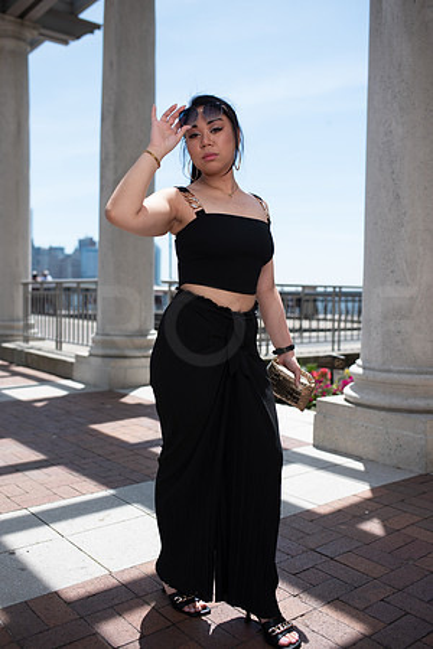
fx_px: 631
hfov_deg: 37.9
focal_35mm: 35
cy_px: 324
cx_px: 216
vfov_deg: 54.4
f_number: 2.5
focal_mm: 35
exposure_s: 1/2000
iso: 100
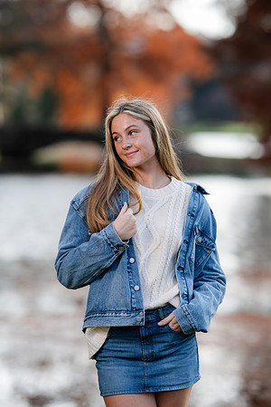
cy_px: 204
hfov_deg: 10.2
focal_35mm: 135
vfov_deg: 15.2
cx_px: 136
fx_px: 1524
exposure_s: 1/800
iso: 200
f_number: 2.2
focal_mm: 135
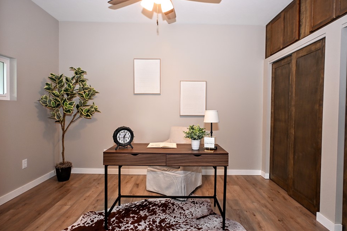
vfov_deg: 62.0
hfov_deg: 83.9
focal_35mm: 20
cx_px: 178
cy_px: 114
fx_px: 193
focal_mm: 12
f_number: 4
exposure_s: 1/60
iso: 560
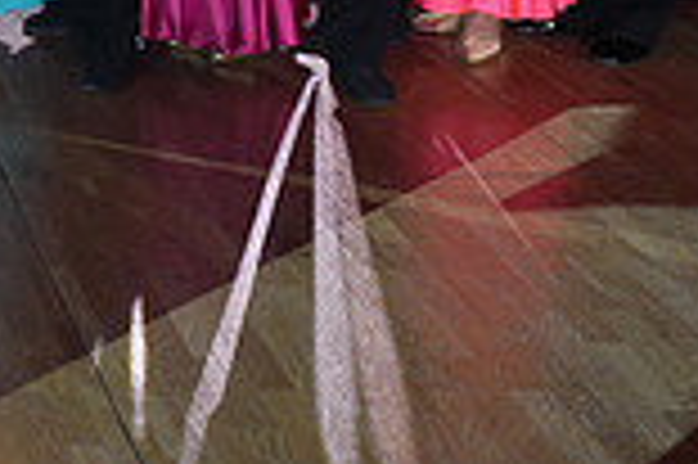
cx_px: -432
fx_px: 1956
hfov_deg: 17.6
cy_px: -399
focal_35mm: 101
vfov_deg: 12.3
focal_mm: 27
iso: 640
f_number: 5.6
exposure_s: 1/200
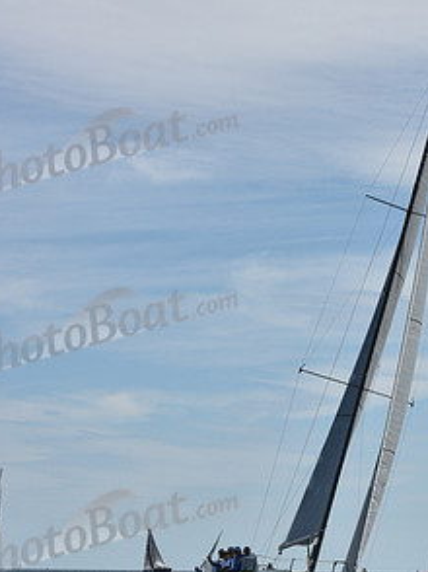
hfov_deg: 10.0
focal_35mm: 148
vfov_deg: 13.3
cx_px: 339
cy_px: 403
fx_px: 2443
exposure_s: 1/1000
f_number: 11
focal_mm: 78
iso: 320
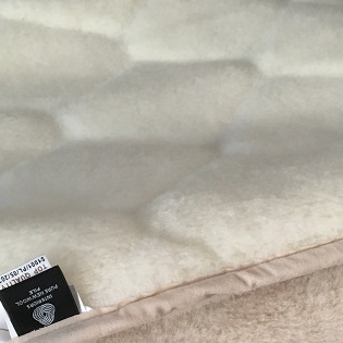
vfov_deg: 25.6
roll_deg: +3.0
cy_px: 309
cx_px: 206
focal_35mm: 65
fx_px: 729
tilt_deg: -37.2
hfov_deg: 26.4
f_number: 2.2
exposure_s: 1/33
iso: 160
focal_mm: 4.15
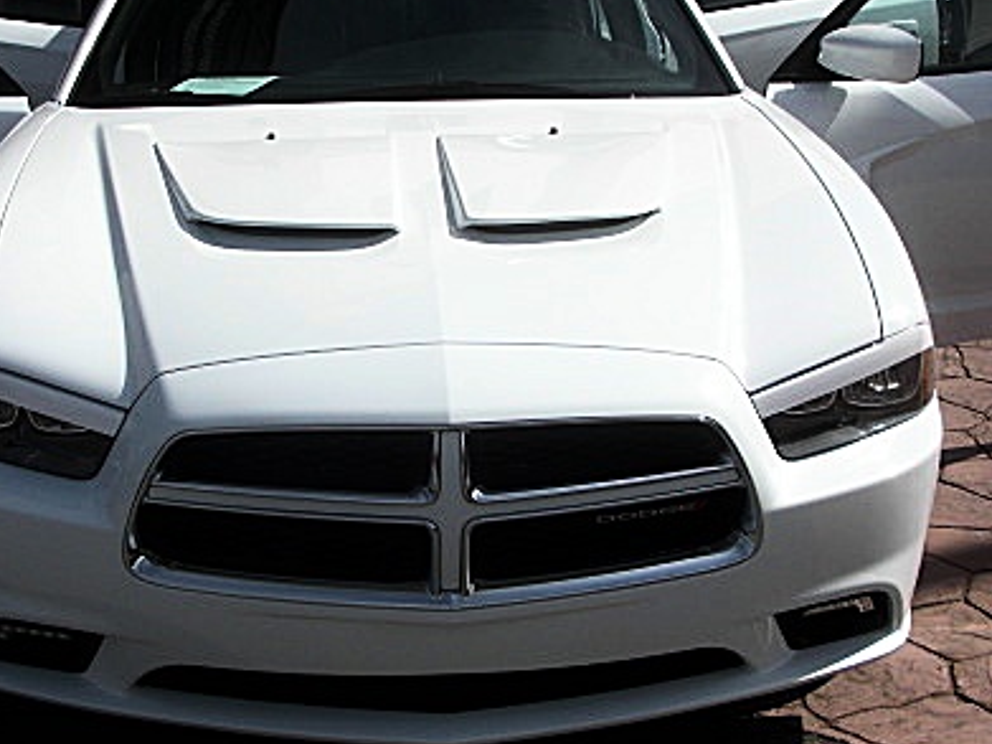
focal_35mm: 59
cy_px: 366
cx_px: 426
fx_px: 1690
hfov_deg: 32.7
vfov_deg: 24.8
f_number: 7.9
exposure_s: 1/250
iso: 50
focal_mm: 6.3
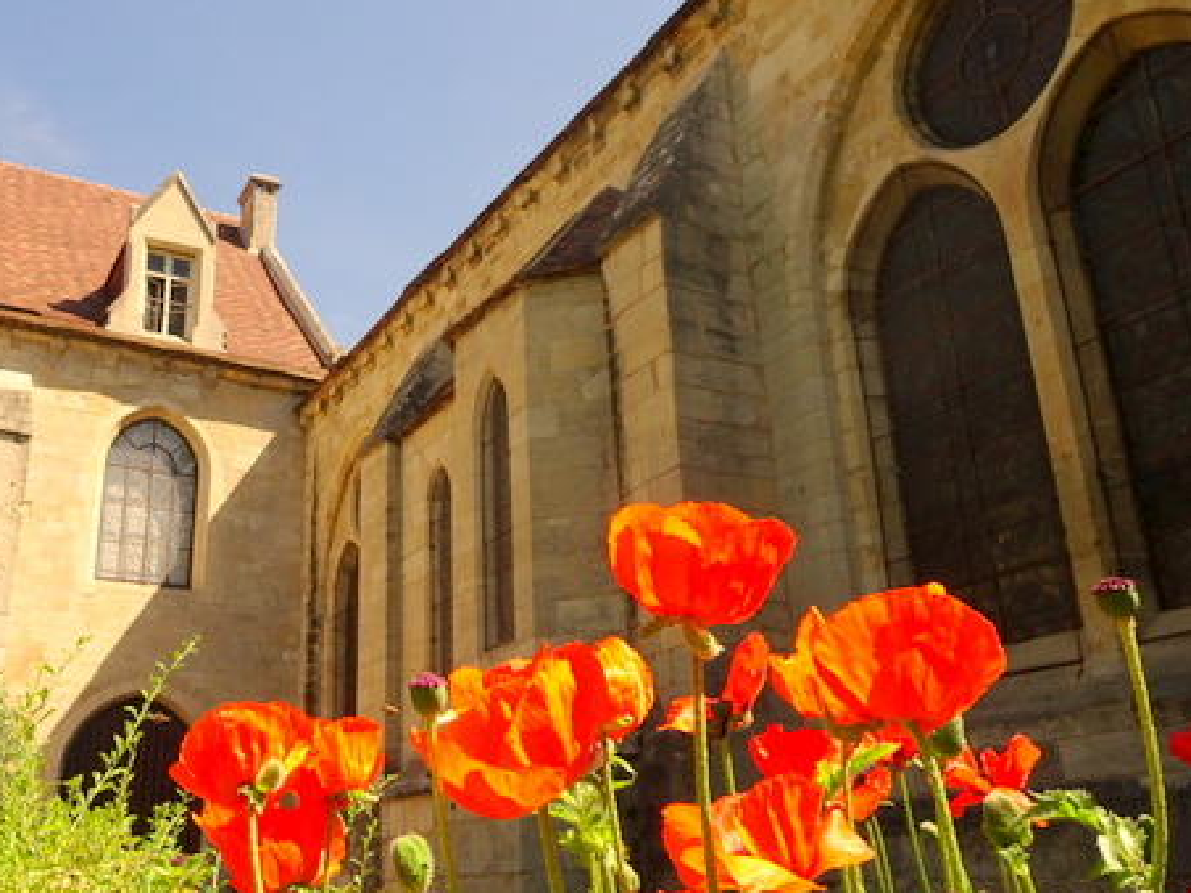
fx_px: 1170
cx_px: 490
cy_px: 437
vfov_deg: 41.8
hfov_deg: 53.7
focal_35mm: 34
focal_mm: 4.1
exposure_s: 1/640
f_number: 3.5
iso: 80
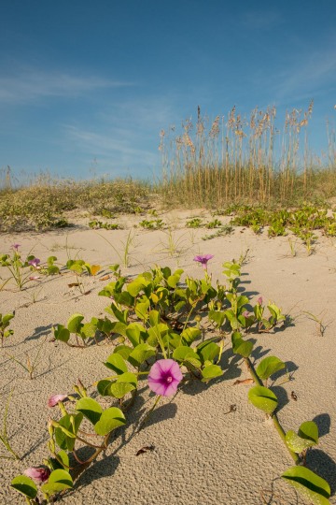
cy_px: 252
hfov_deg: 53.1
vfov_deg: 73.7
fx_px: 336
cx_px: 168
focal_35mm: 24
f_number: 13
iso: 320
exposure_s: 1/640
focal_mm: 24
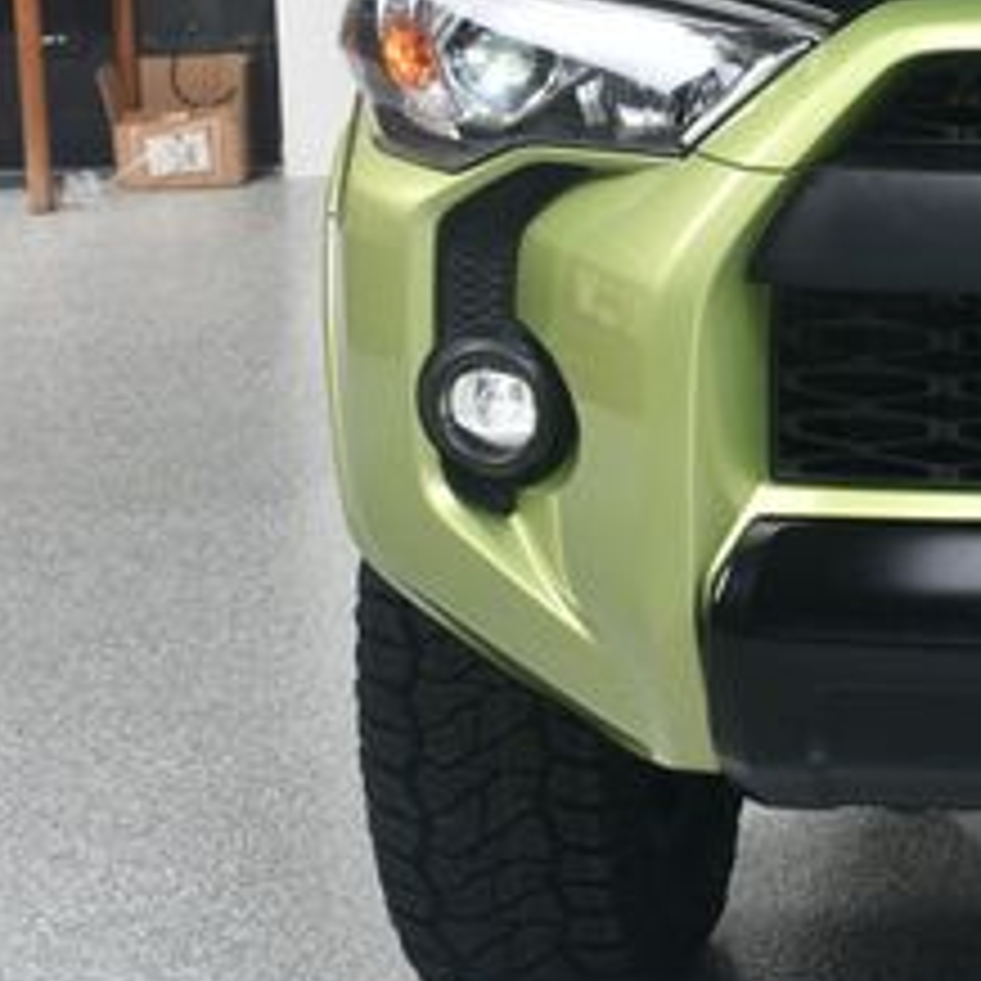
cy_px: 198
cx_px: 1354
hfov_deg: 14.7
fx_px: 3591
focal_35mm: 112
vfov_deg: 15.5
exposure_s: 1/160
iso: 100
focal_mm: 30
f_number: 10
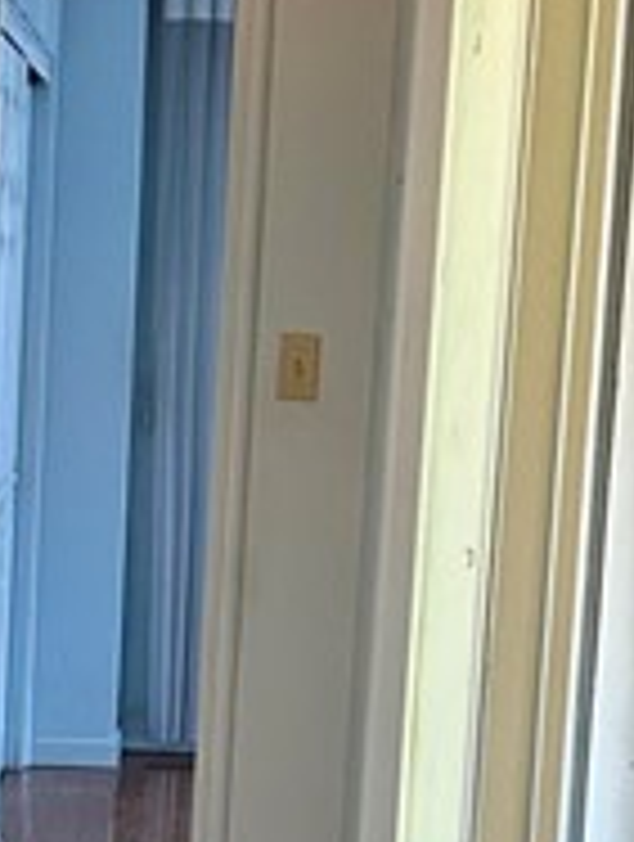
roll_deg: -2.6
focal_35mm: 142
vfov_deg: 13.7
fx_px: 3456
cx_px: 180
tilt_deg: -8.9
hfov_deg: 10.5
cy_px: 833
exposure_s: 1/60
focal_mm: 5.7
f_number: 1.5
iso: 400
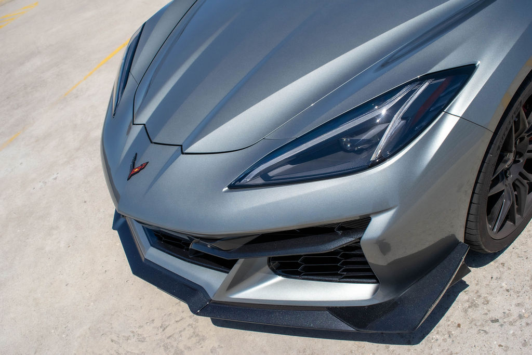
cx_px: 266
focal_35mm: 32
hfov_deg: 59.5
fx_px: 466
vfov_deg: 41.7
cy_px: 178
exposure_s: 1/2000
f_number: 8
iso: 360
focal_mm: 21
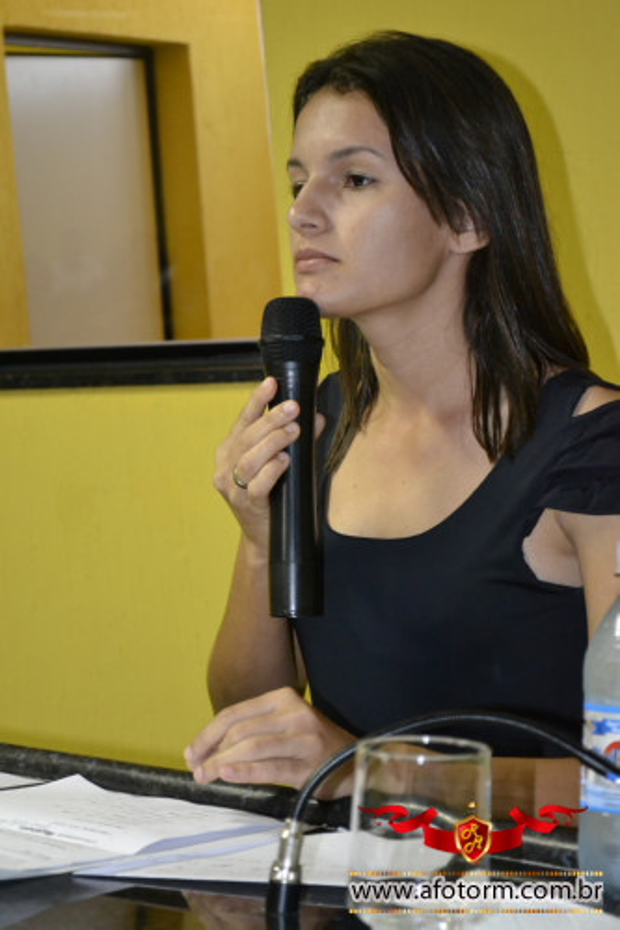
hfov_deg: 16.5
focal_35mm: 82
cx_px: 310
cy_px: 465
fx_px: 2133
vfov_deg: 24.6
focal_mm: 55
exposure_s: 1/60
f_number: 5.6
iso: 3200
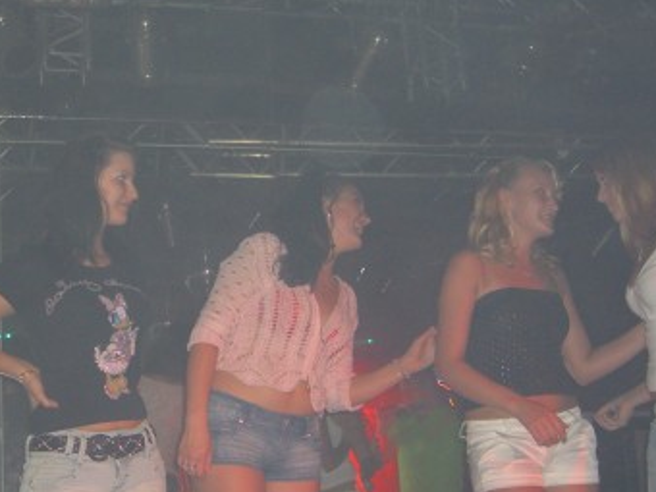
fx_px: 1270
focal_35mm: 67
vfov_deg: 21.9
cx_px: 164
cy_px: 295
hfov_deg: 28.5
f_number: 2.8
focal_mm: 7.9
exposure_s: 1/60
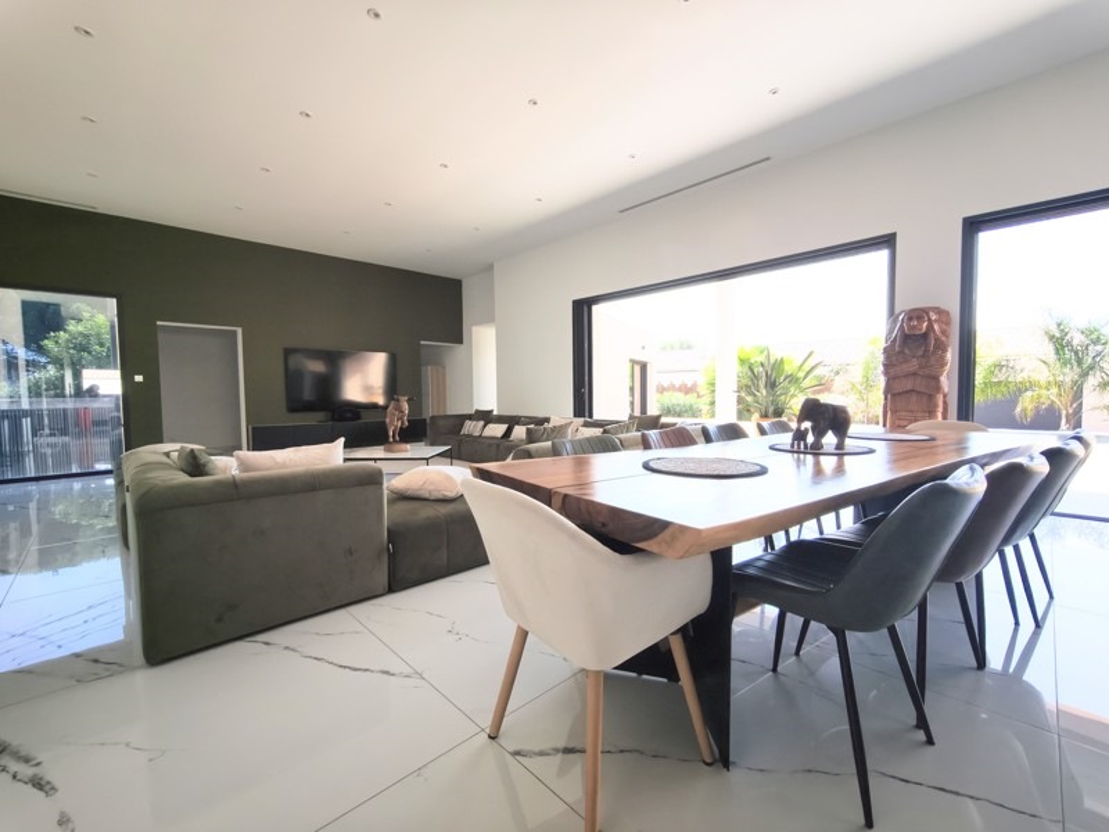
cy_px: 416
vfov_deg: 81.7
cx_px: 554
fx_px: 481
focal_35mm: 15
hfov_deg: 98.2
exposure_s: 1/366
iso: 50
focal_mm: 1.91
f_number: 2.2
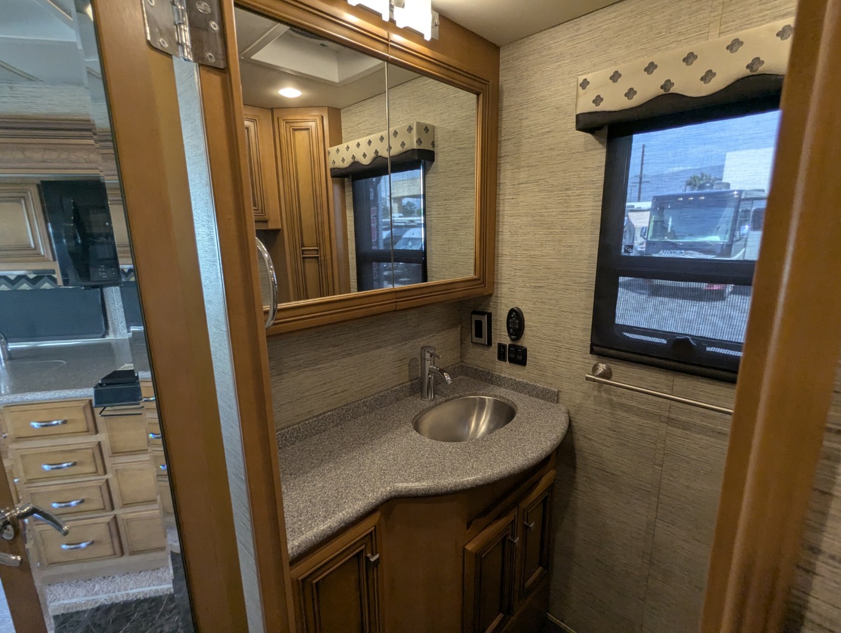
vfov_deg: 78.2
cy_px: 316
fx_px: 389
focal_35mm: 16
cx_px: 420
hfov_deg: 94.4
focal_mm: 2.35
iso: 148
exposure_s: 1/60.2
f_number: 2.2
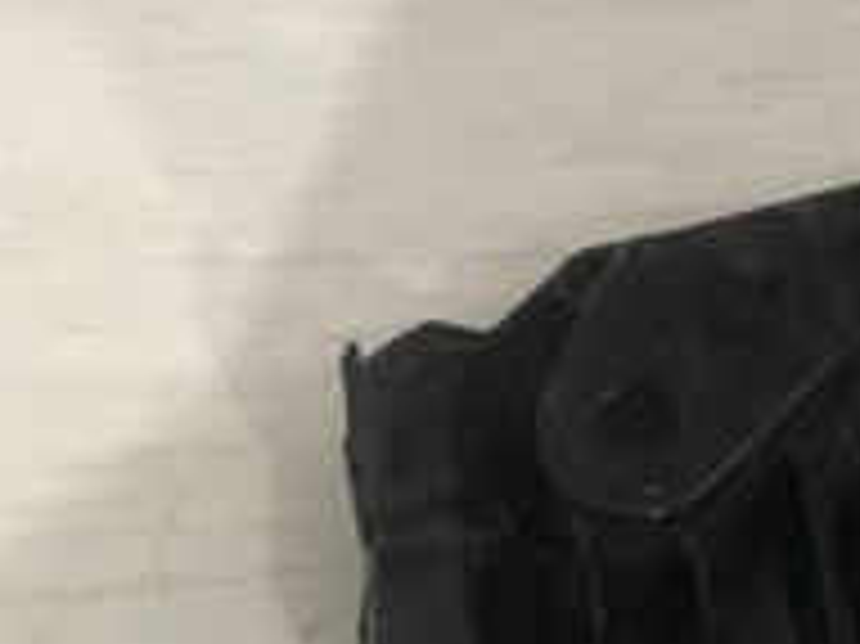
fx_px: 2334
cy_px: -115
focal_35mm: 94
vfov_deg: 15.2
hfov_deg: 19.6
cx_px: 1040
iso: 100
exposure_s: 1/15
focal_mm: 3.99
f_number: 1.8
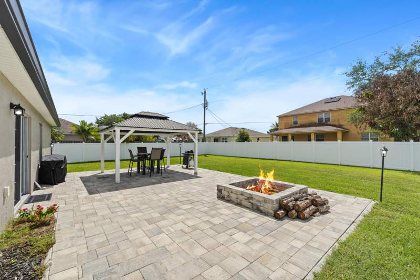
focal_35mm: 14
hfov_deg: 104.3
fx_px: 163
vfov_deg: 81.2
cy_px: 140
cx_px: 210
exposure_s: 1/400
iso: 250
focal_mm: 14
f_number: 9
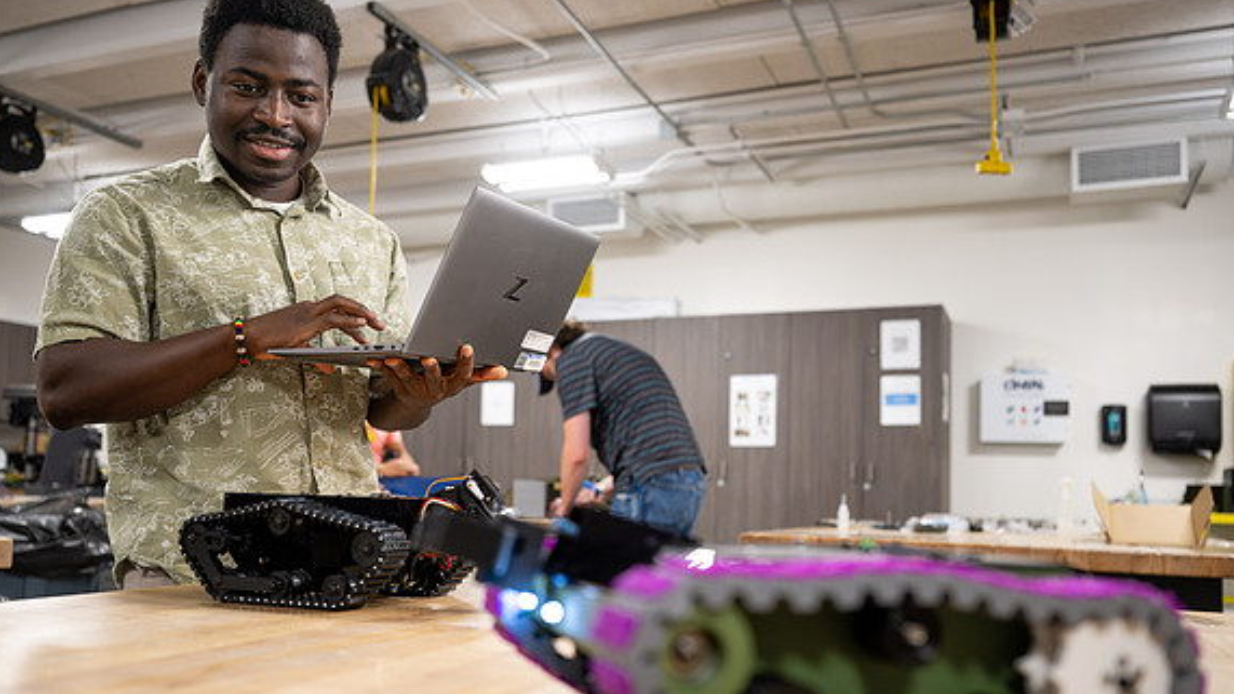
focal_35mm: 32
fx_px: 1047
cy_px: 417
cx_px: 615
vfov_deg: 36.5
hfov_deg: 61.0
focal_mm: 26.5
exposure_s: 1/320
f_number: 2.8
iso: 2000
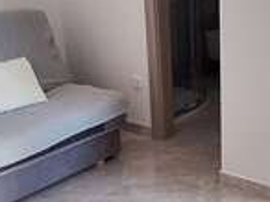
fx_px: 475
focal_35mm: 61
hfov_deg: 31.1
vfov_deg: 23.8
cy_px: 146
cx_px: 206
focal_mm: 1.74
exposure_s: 1/25
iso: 200
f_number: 2.2
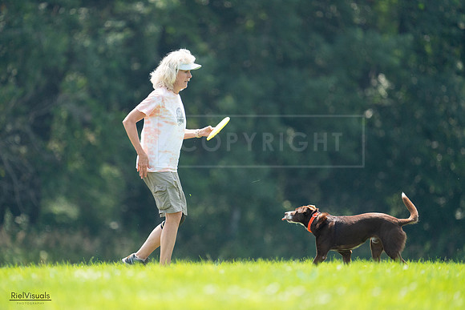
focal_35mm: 600
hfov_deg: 3.4
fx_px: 7751
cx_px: 232
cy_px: 155
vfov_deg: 2.3
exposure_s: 1/4000
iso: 3200
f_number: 6.3
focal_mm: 600
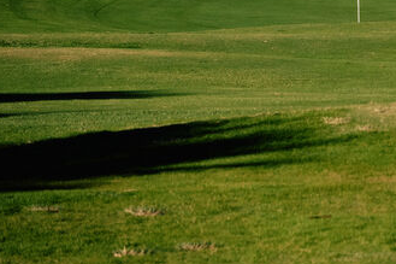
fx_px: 7289
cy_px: -163
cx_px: 634
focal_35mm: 663
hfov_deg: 3.1
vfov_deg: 2.1
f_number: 5.6
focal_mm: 134.4
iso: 200
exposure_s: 1/1000
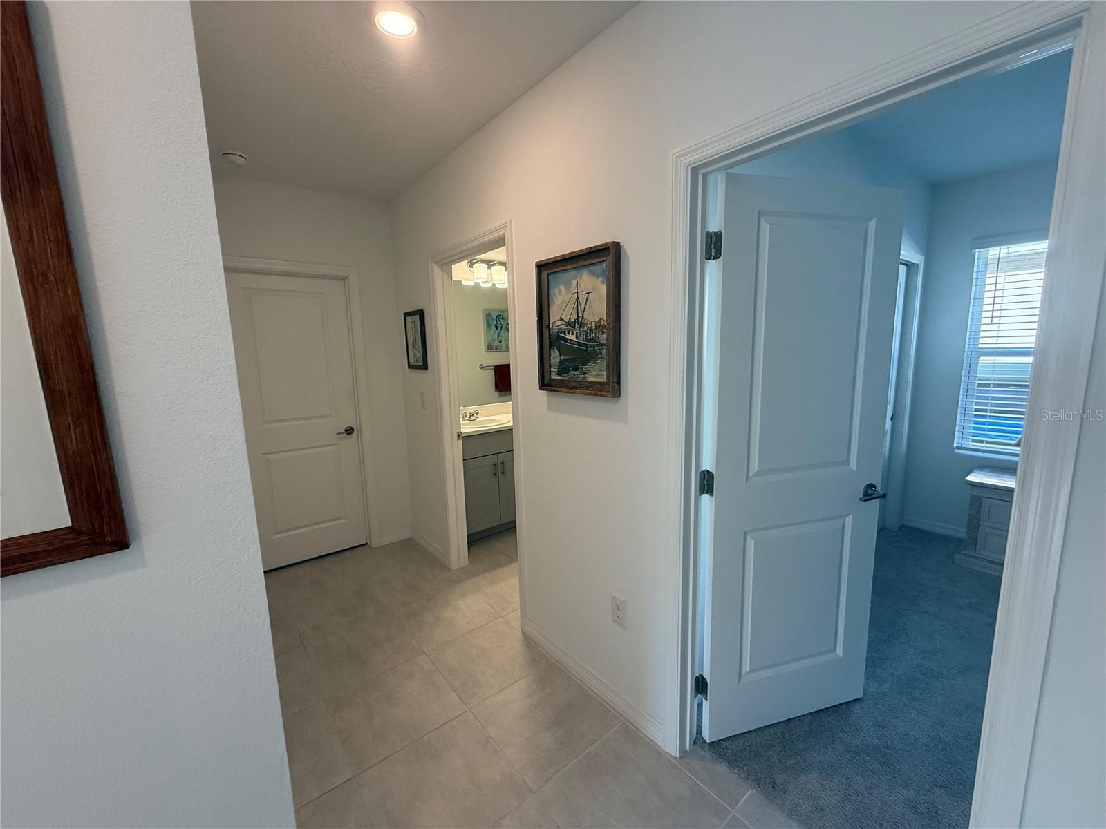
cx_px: 553
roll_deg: +1.3
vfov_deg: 85.7
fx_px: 447
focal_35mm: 14
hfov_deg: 102.1
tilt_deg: -7.9
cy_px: 414
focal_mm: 2.22
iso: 200
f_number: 2.2
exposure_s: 1/120
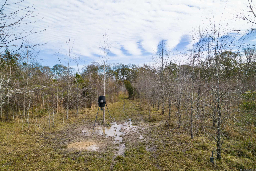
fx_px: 156
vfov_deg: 57.2
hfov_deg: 78.6
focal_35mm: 22
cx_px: 128
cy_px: 86
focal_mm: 8.38
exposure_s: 1/125
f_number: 2.8
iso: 100
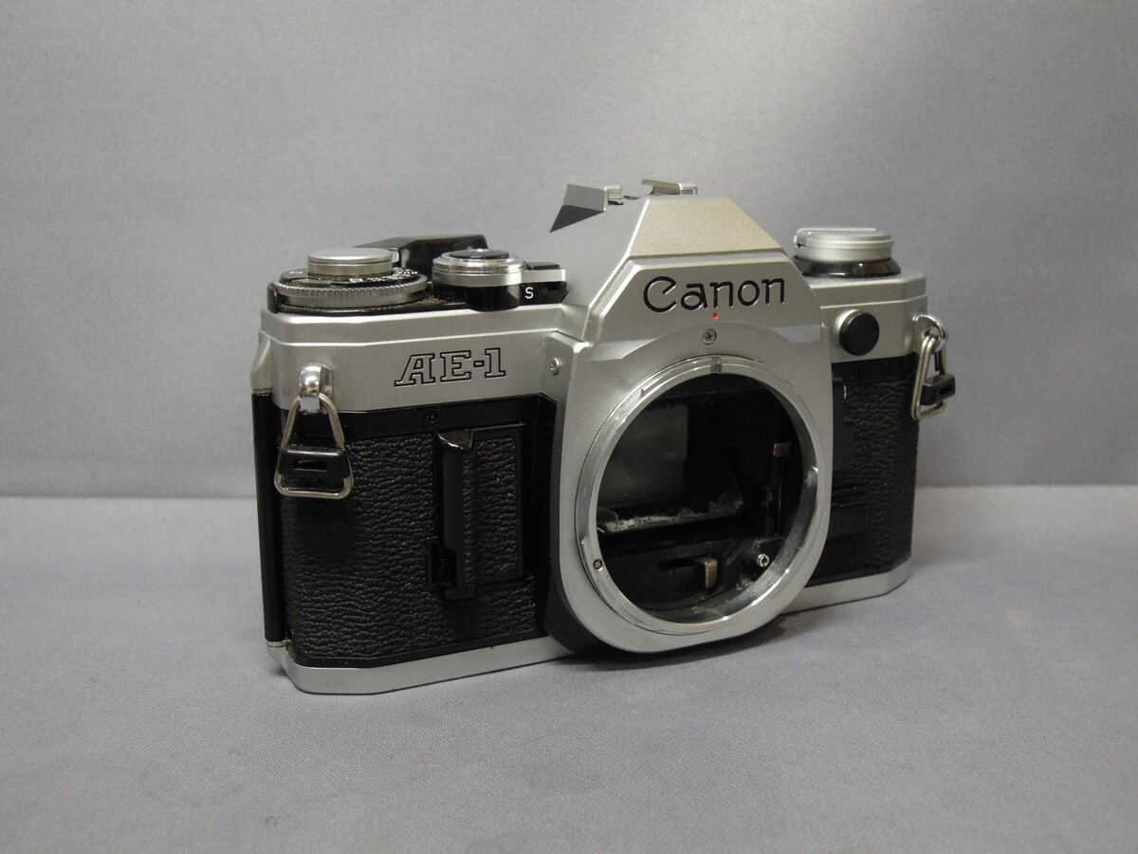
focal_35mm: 45
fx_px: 1479
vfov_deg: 32.2
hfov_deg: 42.1
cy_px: 427
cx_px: 569
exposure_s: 1/50
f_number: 3.5
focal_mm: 8.1
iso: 360
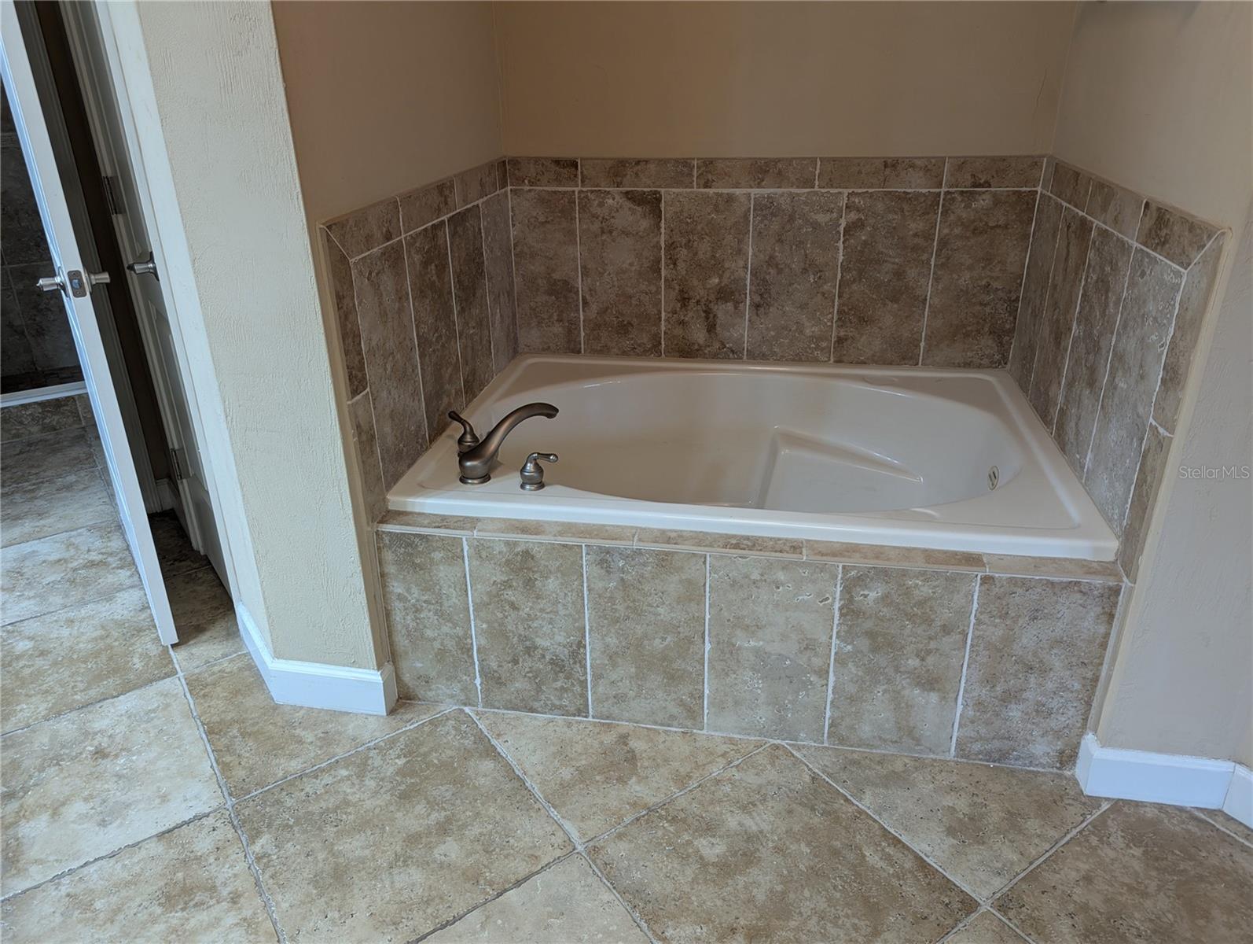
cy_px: 472
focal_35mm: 24
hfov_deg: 71.5
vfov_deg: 56.9
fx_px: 870
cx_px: 626
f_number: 1.85
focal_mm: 6.81
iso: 55
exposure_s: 1/24
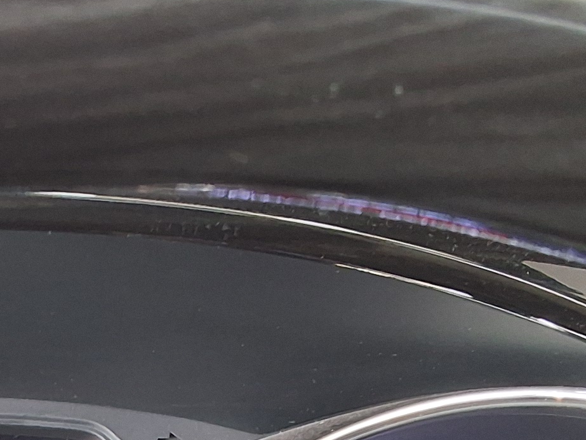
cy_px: 663
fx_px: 1676
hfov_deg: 18.9
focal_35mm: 99
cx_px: -91
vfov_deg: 14.0
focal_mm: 2.91
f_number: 1.9
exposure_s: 1/40
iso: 200
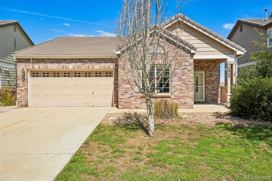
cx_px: 136
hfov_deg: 73.8
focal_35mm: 24
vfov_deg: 53.1
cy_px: 90
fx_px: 181
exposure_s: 1/2000
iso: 400
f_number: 8
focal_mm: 16
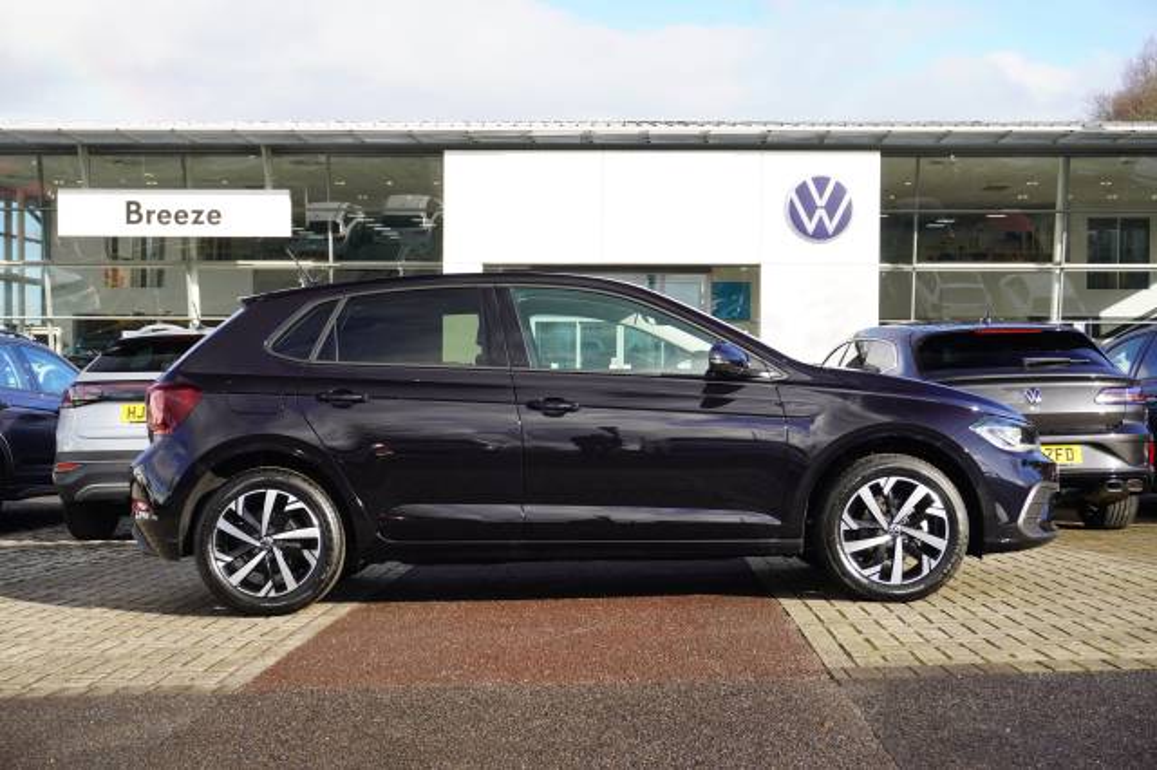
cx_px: 578
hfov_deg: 38.9
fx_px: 1638
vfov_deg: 26.5
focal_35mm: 51
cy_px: 385
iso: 100
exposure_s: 1/80
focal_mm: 34
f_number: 7.1
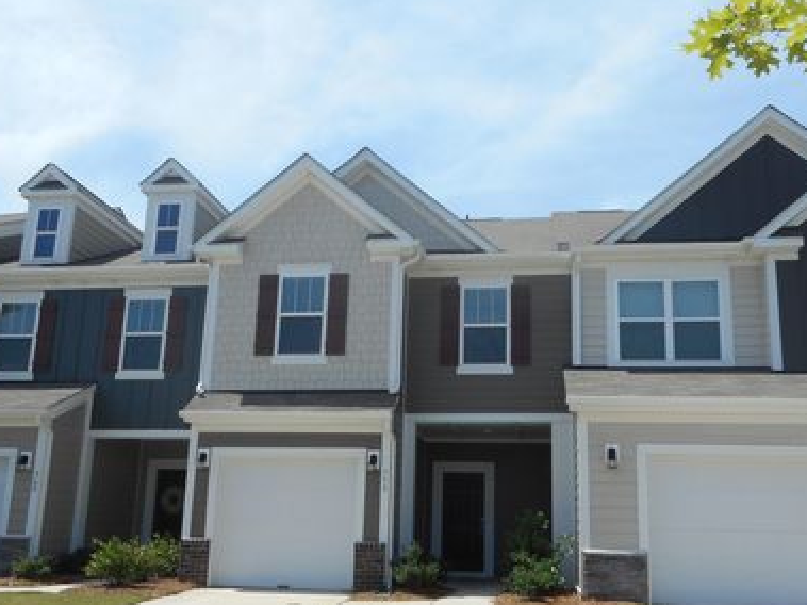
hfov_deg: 55.3
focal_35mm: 33
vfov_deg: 42.8
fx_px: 769
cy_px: 355
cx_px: 434
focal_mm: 4.5
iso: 80
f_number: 3.7
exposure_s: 1/640
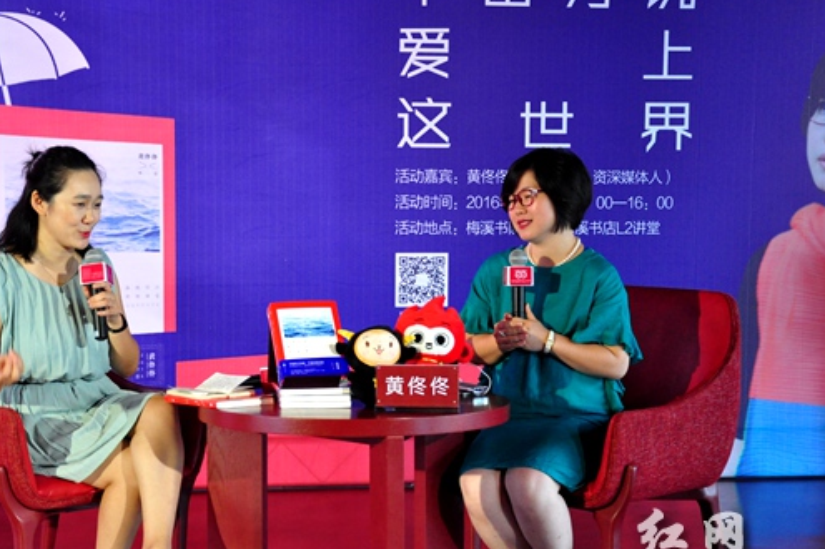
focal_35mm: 69
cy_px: 309
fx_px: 1580
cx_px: 354
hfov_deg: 29.2
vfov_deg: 19.7
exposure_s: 1/60
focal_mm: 38
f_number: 4.5
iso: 1600
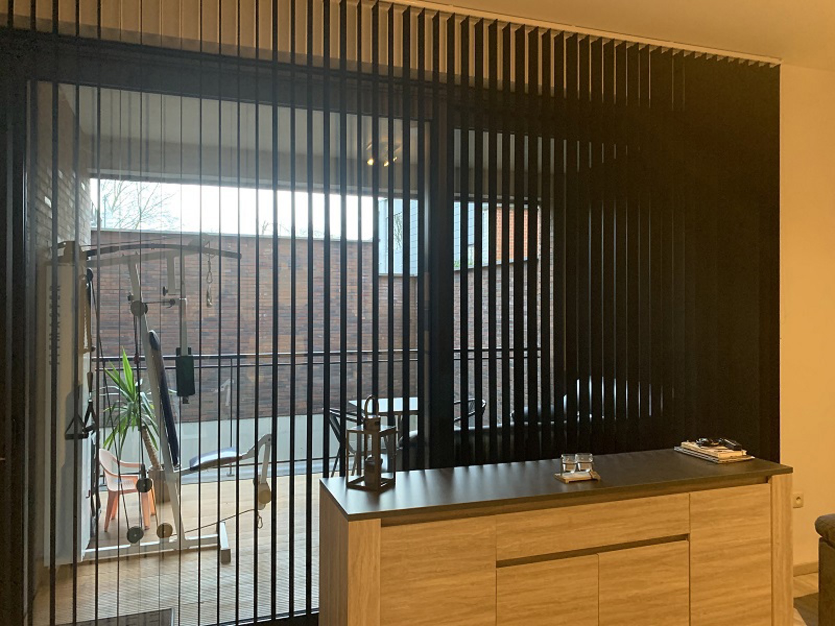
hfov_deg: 67.3
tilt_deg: -0.8
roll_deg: +0.2
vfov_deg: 53.1
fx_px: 627
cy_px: 313
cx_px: 418
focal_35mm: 26
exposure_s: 1/33
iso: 320
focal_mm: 4.25
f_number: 1.8
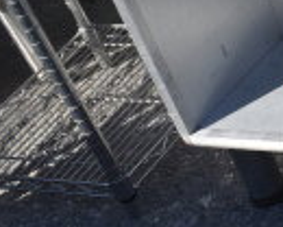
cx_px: 657
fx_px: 1275
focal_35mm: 152
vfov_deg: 10.1
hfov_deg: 10.9
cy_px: 49
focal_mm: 23
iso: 200
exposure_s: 1/320
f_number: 9
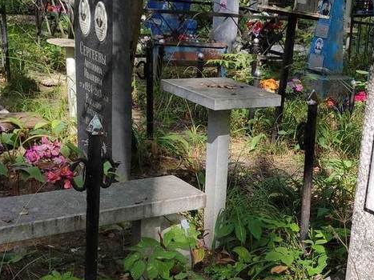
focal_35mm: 57
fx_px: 616
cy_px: 258
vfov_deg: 24.8
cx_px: 292
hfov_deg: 33.0
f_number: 1.75
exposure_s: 1/213
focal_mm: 4.77
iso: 112
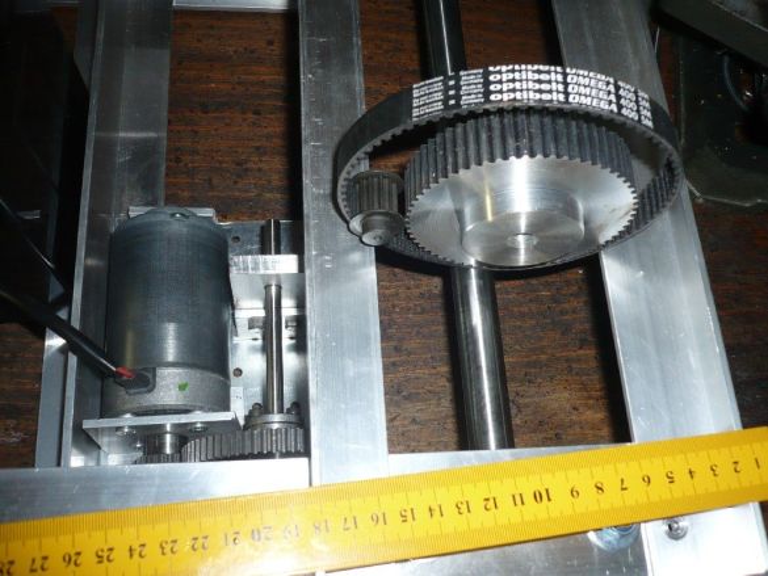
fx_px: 777
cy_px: 288
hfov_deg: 52.6
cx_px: 384
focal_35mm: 35
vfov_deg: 40.7
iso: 100
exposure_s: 1/30
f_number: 2.8
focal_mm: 5.8
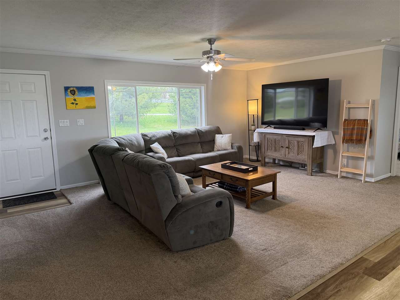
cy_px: 150
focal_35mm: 24
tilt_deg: -8.6
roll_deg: +1.4
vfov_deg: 56.8
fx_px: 277
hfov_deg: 71.6
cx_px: 200
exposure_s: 1/60
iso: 160
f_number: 1.78
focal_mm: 6.76
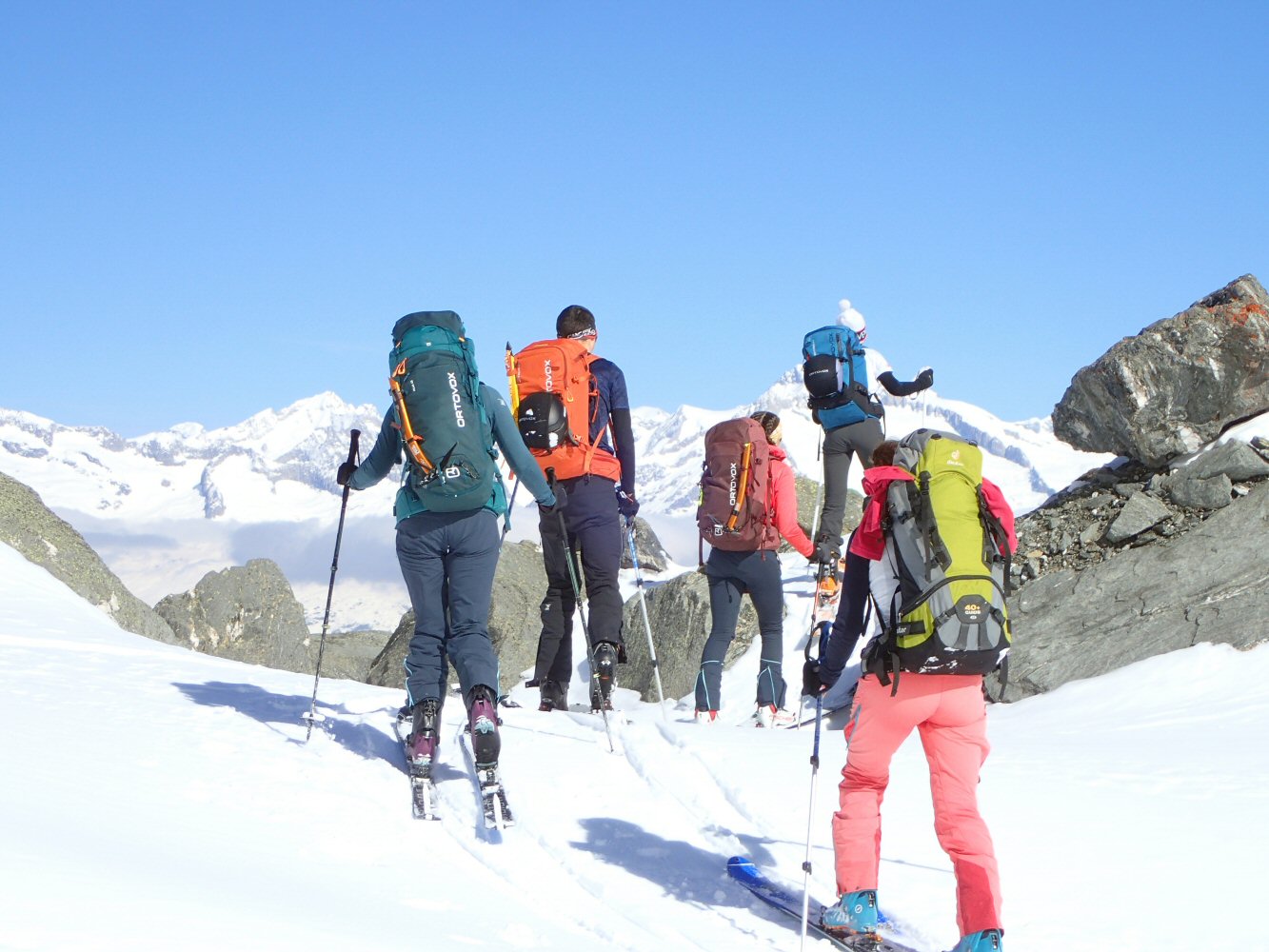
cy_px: 476
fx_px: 3116
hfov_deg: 23.0
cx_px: 634
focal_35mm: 85
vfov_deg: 17.4
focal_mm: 15.41
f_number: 6.3
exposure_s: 1/500
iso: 100
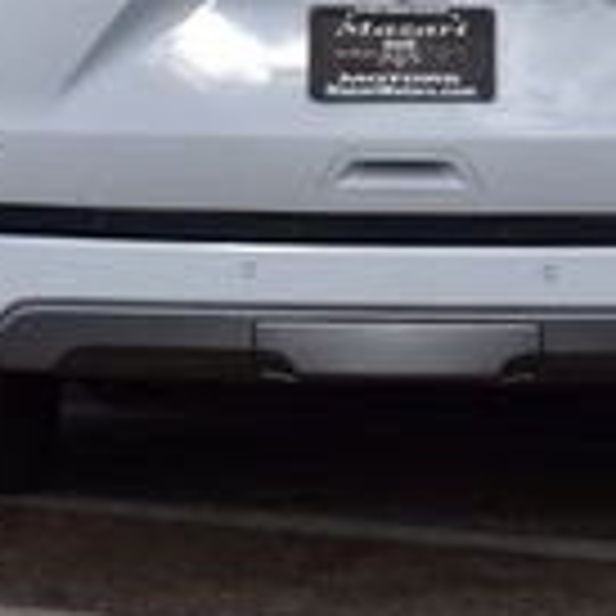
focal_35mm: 185
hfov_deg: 9.4
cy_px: -207
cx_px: 400
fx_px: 3724
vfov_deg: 9.3
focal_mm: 31
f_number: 11
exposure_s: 1/500
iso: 360
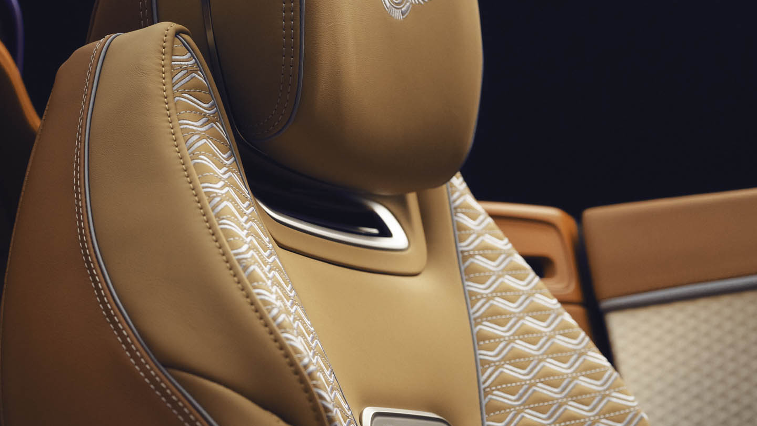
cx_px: 107
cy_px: 319
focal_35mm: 118
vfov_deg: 10.3
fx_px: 2369
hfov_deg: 17.9
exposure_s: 1/80
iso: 800
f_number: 3.5
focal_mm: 50
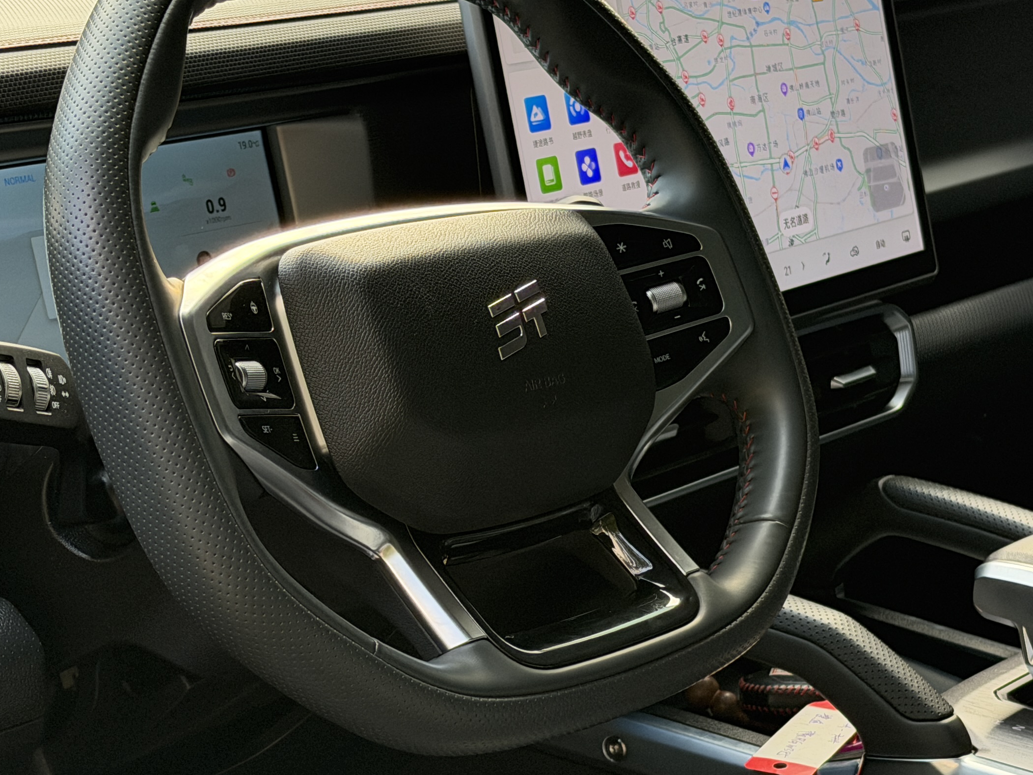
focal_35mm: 92
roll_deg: -0.3
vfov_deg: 16.1
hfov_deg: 21.3
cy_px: 410
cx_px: 495
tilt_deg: -15.9
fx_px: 2745
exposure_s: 1/110
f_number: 1.78
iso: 160
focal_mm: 6.76
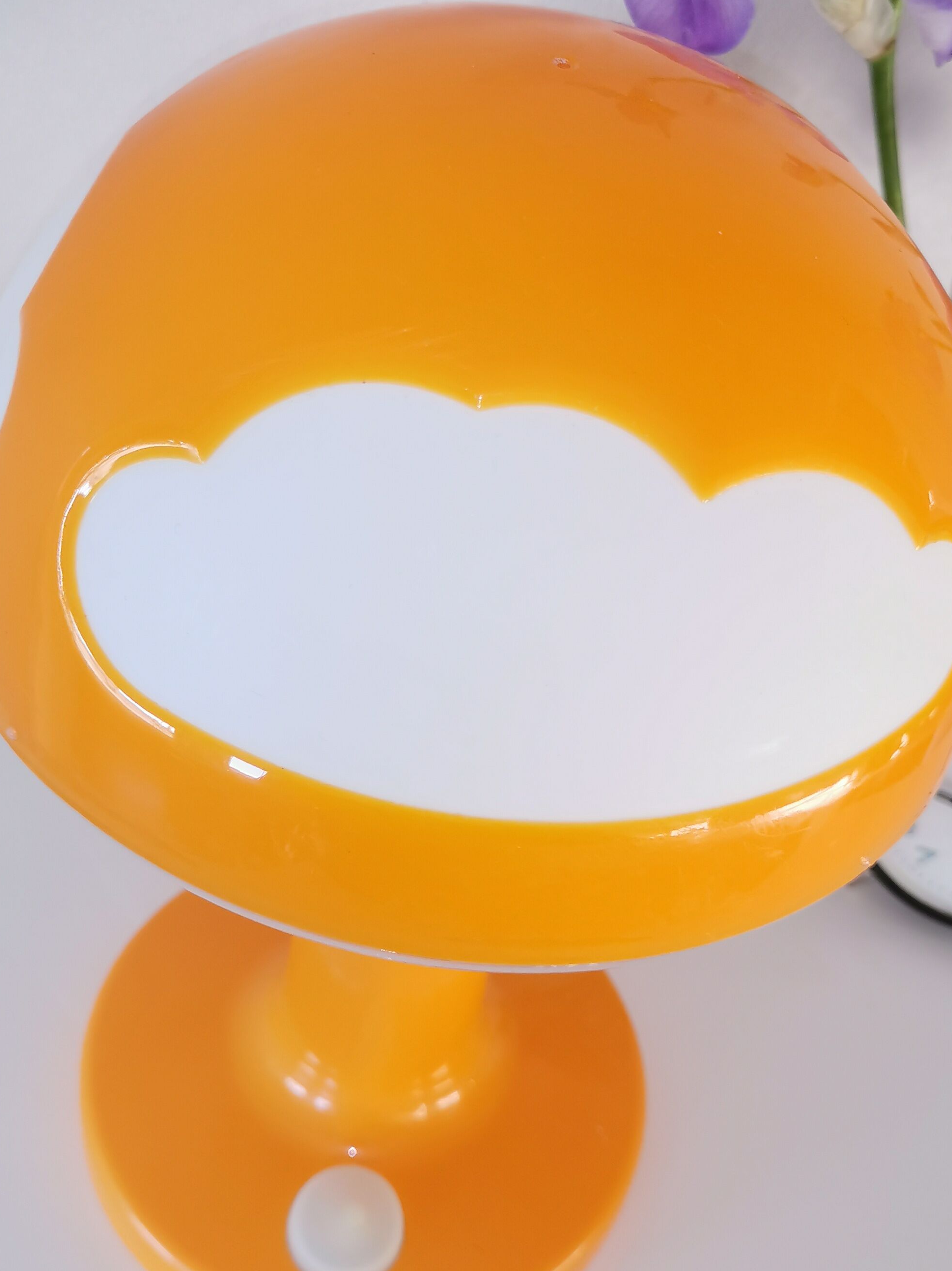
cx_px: 476
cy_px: 646
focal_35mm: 43
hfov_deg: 33.6
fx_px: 1577
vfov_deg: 43.9
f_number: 1.8
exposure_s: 1/100
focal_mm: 5.58
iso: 125
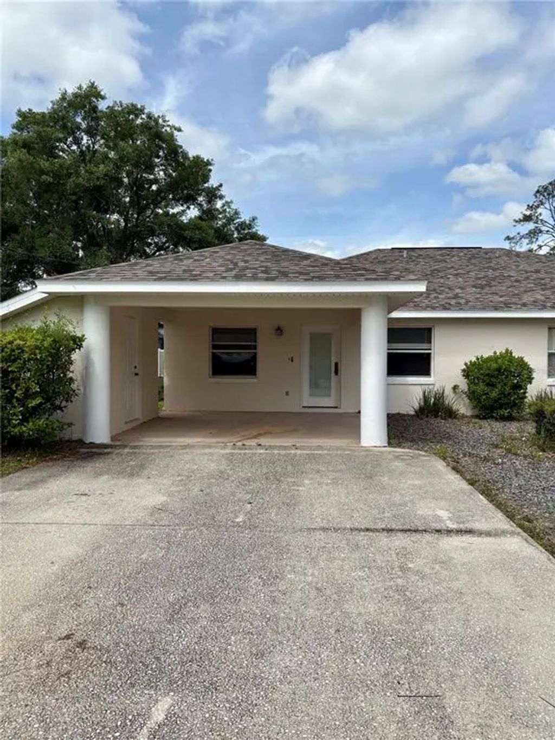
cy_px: 370
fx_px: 556
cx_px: 278
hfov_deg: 53.1
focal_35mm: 26
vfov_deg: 67.3
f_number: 1.6
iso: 50
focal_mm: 5.96
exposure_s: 1/3831
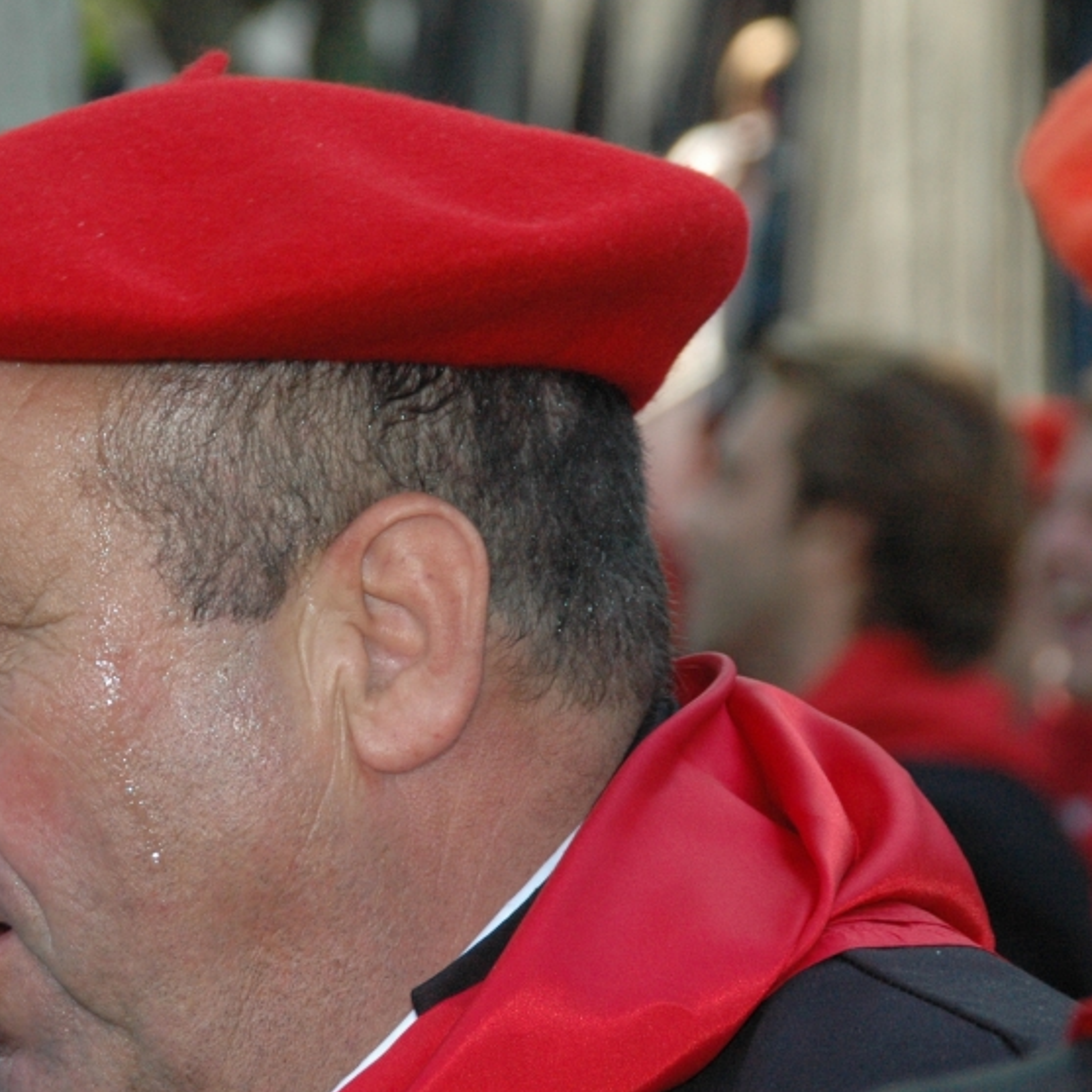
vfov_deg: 6.7
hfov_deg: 6.7
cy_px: 578
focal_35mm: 262
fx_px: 9351
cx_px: 416
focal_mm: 112
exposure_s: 1/250
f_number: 8
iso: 800
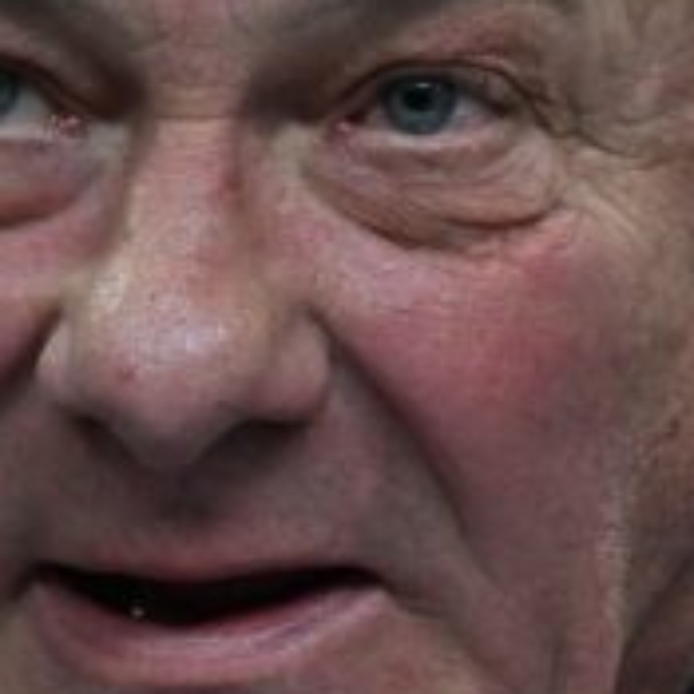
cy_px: 391
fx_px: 22546
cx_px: 567
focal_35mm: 994
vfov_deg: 1.8
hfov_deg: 1.8
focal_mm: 200
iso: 3200
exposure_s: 1/250
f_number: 4
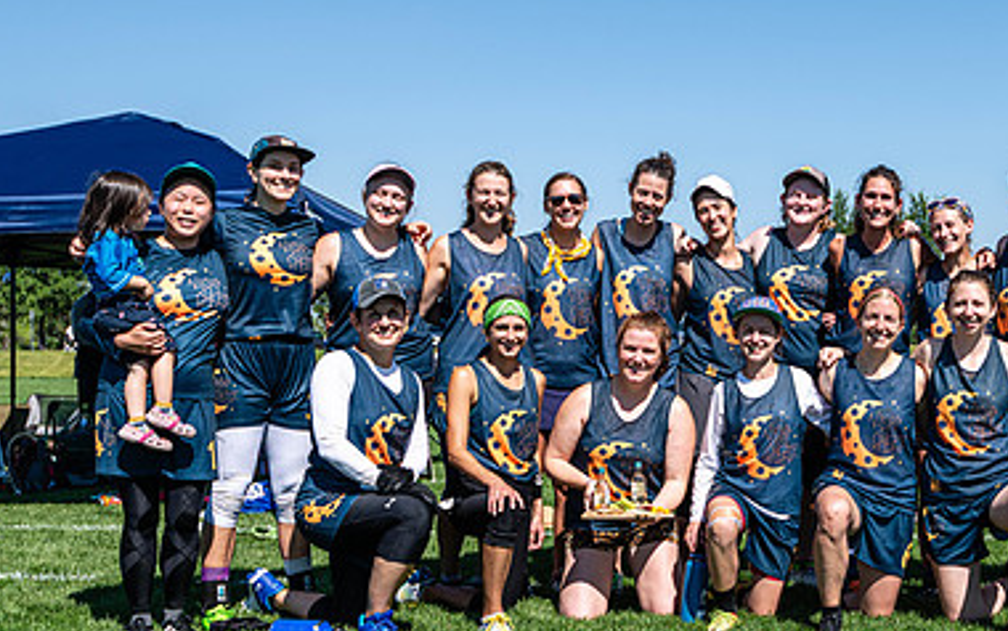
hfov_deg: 34.8
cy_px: 359
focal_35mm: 57
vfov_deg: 22.8
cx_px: 771
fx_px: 1567
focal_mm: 35
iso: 90
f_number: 5.6
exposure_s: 1/640
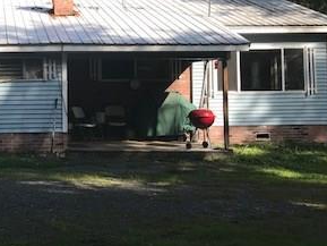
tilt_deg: +1.7
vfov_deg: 23.5
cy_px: 71
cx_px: 29
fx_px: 586
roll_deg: +0.2
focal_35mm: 62
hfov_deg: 29.8
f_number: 1.8
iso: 20
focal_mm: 3.99
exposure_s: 1/1041
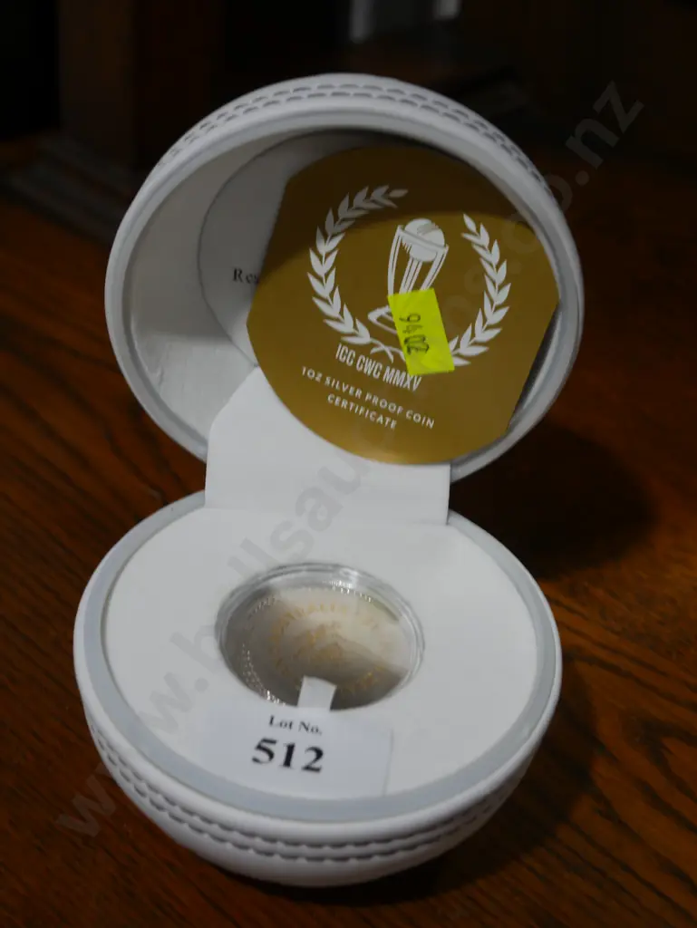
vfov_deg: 30.3
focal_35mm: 64
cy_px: 464
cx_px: 348
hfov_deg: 22.9
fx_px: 1717
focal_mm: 32
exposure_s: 1/80
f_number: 5.4
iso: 250
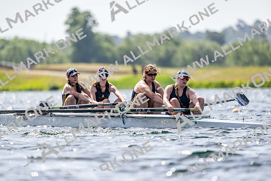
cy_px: 90
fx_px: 3012
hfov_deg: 5.2
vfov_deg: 3.4
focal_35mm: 400
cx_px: 136
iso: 200
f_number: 4.5
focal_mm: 400
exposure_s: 1/2500
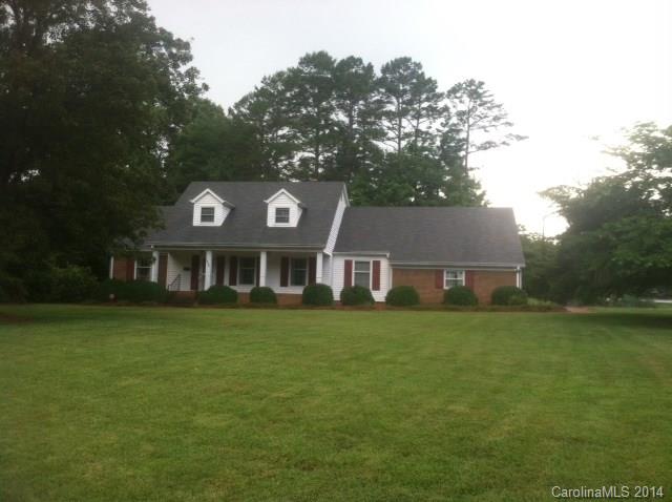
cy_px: 251
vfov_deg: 40.6
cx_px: 336
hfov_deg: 52.7
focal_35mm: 35
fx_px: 678
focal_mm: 3.85
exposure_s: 1/131
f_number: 2.8
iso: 80
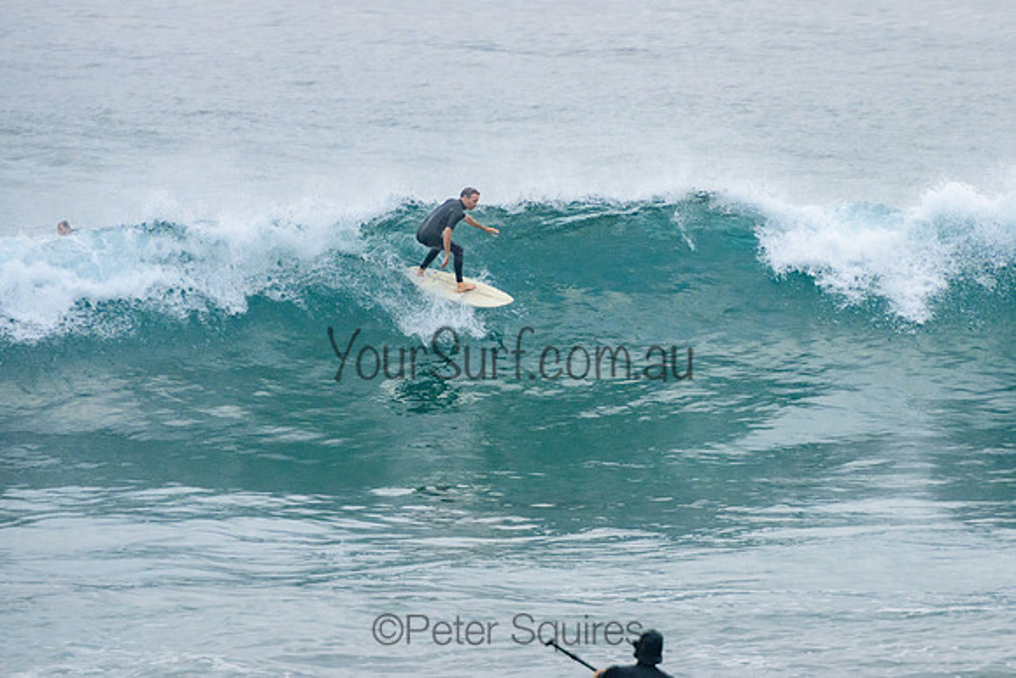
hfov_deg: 3.8
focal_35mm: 549
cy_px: 245
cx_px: 691
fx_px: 15509
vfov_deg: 2.5
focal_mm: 400
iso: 500
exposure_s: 1/1250
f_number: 5.6
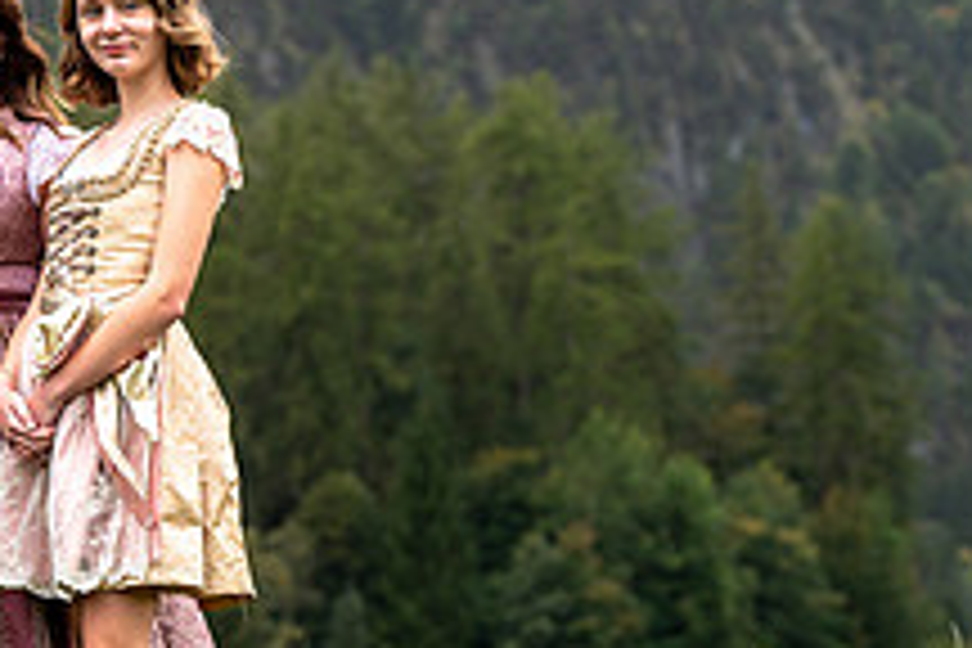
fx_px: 6021
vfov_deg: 6.2
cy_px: 266
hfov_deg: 9.2
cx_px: -72
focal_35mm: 223
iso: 200
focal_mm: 83
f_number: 4
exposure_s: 1/100
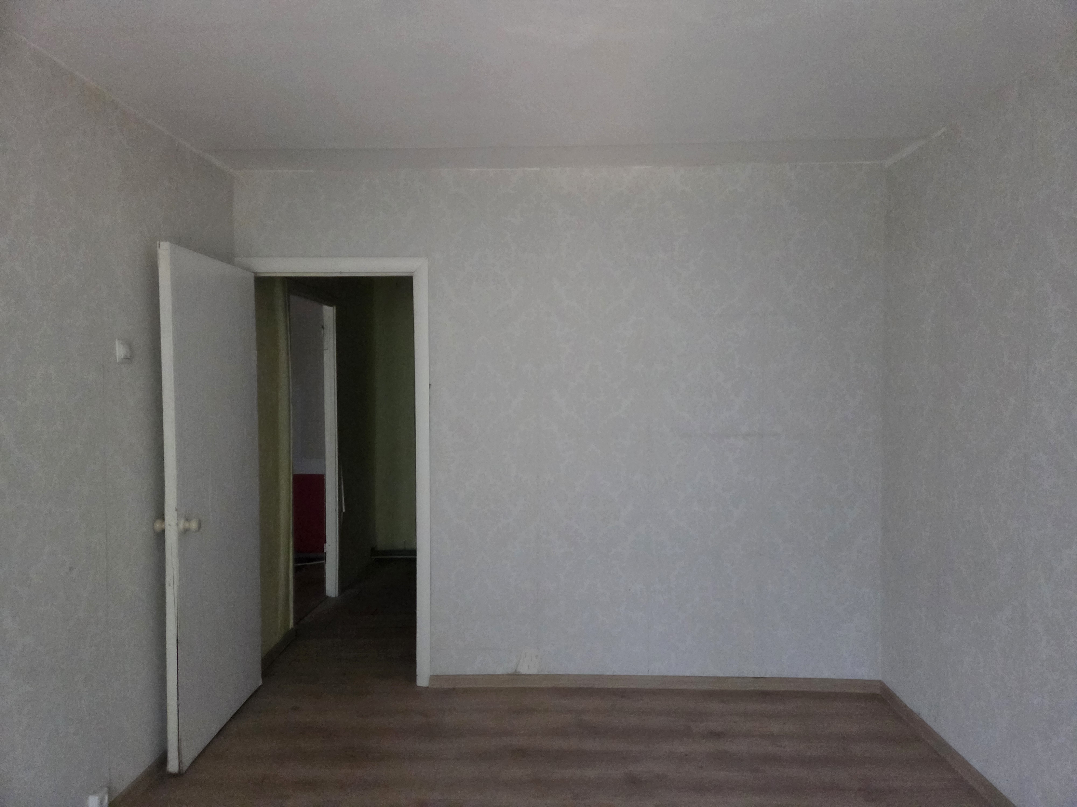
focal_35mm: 23
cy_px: 404
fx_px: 716
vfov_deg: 58.9
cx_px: 538
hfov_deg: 73.9
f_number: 1.8
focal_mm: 5.4
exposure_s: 1/100
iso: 1600
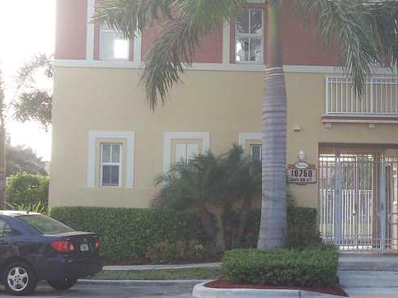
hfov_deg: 18.4
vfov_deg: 13.9
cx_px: 328
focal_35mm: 106
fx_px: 1218
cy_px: 105
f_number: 3.8
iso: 91
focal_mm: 10.7
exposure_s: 1/181
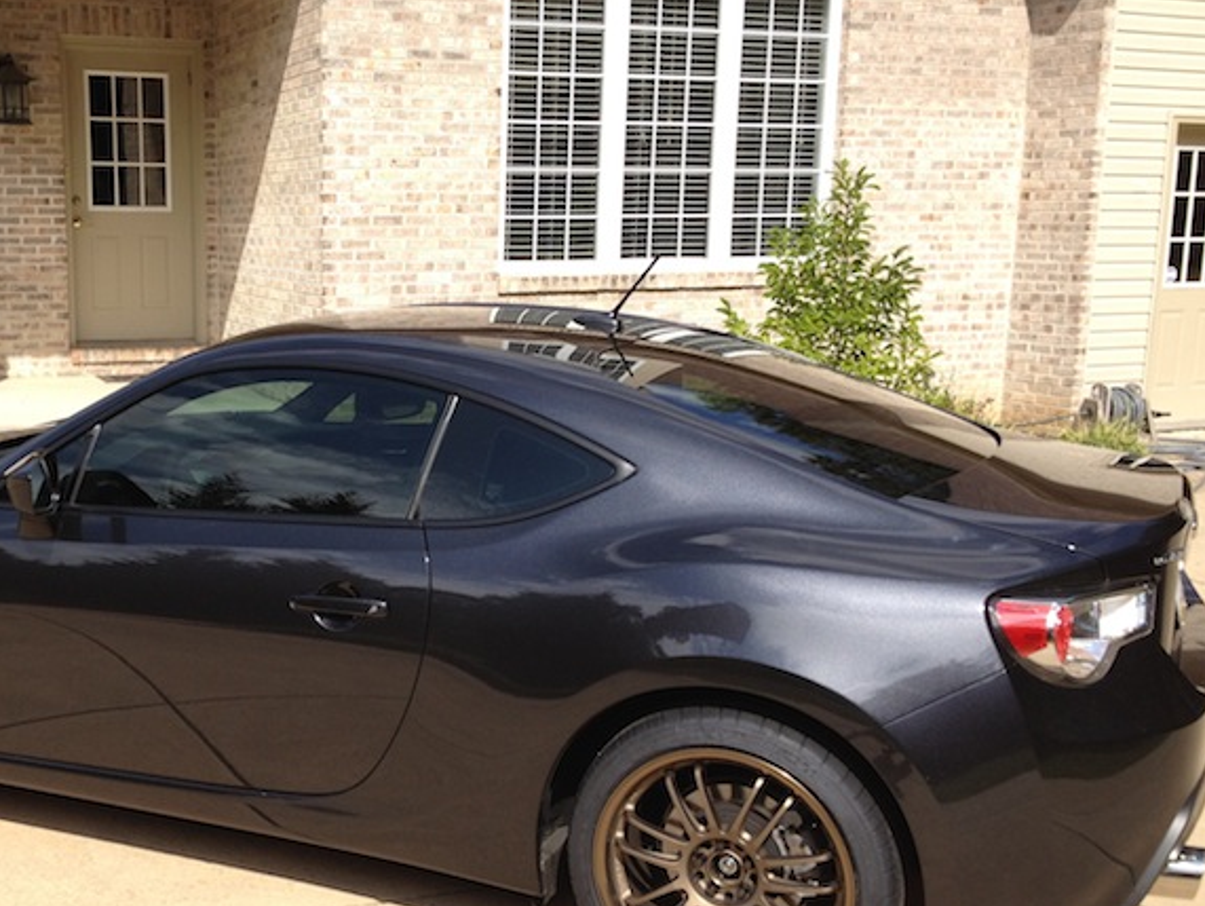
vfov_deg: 29.7
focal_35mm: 49
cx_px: 403
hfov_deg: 38.5
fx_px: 1707
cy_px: 517
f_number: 2.4
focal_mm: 4.3
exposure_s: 1/1381
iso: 64
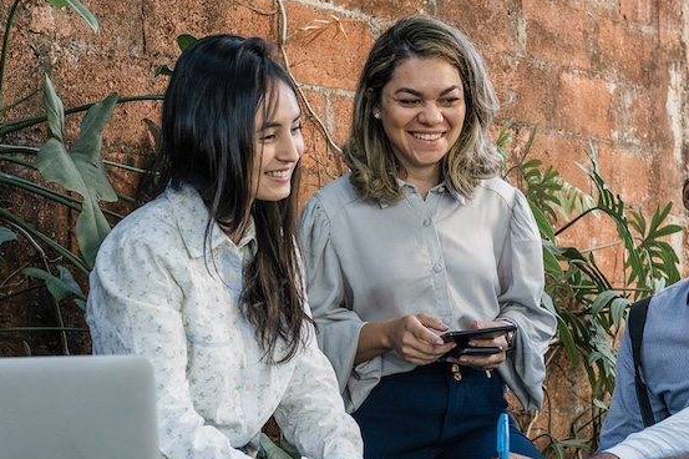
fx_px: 1454
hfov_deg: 26.4
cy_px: 288
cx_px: 503
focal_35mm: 76
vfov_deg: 17.9
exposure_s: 1/250
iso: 800
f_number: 4.5
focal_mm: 35
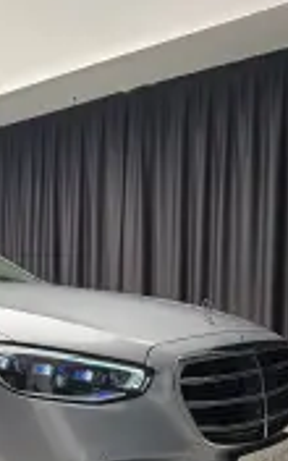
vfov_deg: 39.5
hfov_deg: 23.1
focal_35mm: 50
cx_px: -79
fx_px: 628
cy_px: 333
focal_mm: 6.3
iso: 32
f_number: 1.7
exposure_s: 1/50.9
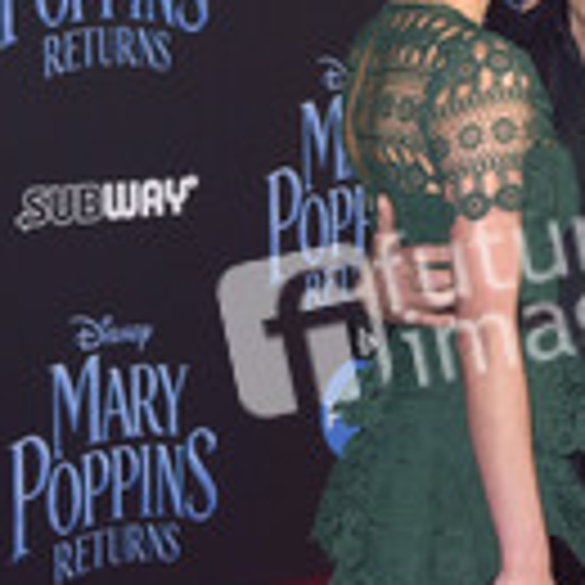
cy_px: 536
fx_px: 2906
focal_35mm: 152
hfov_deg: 11.4
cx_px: 583
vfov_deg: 11.4
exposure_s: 1/250
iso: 400
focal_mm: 58
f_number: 6.3
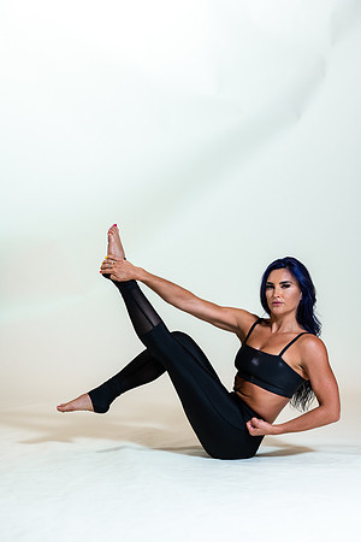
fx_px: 1278
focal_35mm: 85
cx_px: 180
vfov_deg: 23.9
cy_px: 271
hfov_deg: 16.1
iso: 320
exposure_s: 1/160
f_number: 4
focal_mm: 85
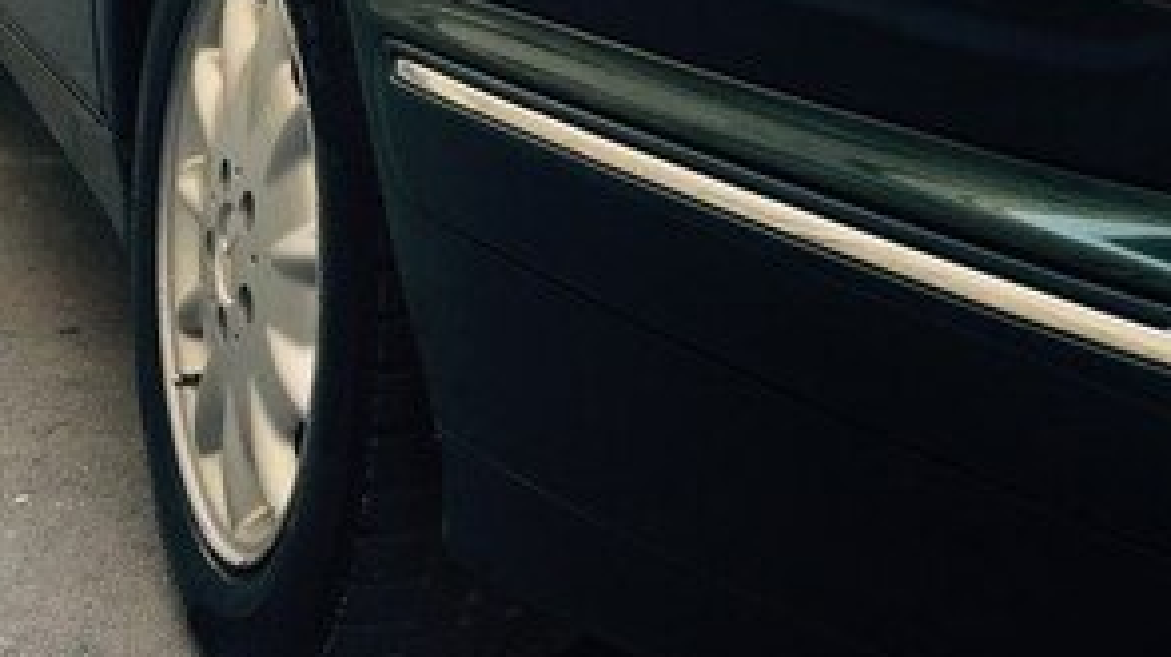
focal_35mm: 71
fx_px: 2203
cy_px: -113
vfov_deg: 16.3
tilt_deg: -6.5
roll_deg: -3.9
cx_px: 992
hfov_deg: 28.9
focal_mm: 4.15
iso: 32
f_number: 2.2
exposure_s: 1/100
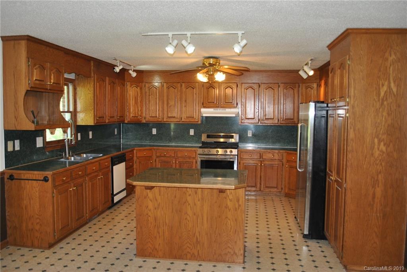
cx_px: 204
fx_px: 339
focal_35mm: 30
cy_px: 136
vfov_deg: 43.7
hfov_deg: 61.9
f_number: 3.8
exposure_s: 1/60
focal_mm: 20
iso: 200
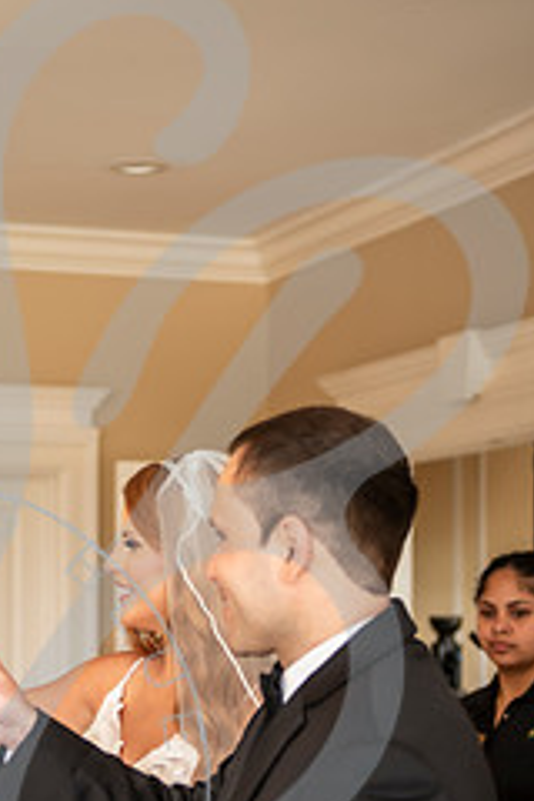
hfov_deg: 15.0
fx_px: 2002
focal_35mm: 90
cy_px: 531
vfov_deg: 22.5
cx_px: 50
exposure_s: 1/160
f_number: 2.8
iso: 400
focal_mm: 48
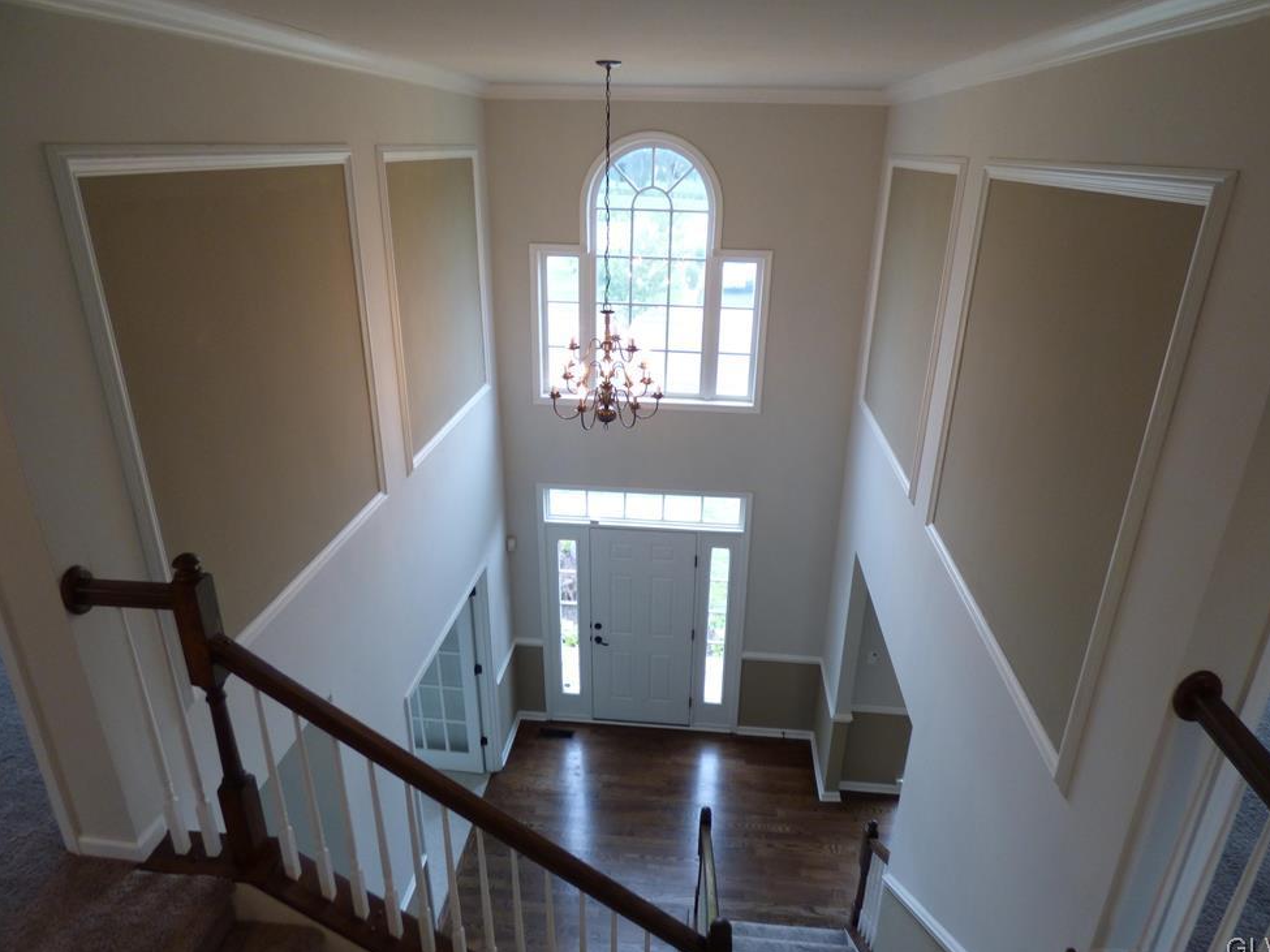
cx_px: 642
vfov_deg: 63.4
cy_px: 478
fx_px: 770
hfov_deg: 79.0
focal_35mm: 21
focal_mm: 3.58
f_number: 2.8
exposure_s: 1/60
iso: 160
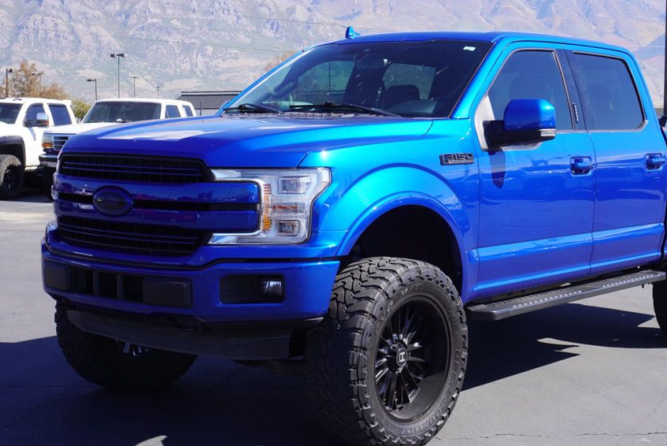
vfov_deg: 23.4
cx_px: 393
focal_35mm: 58
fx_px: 1075
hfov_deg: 34.4
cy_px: 245
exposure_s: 1/100
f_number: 9
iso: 100
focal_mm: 32
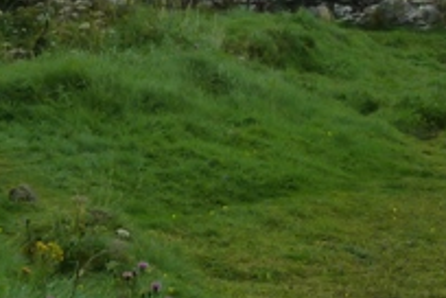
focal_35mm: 171
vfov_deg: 8.0
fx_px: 2118
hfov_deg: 11.7
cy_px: -18
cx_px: 549
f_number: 4
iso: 125
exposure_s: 1/320
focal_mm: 6.9
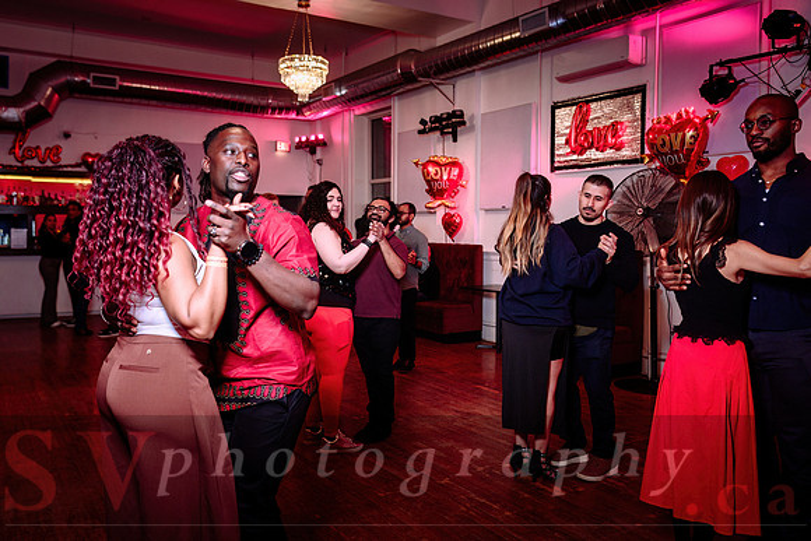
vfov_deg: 42.2
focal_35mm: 31
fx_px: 701
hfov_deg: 60.0
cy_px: 248
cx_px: 374
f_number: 2.8
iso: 500
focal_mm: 28
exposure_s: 1/100
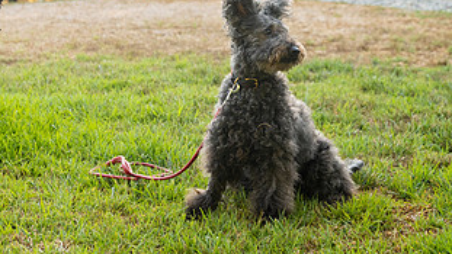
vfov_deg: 13.3
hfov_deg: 23.6
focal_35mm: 90
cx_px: 153
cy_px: 20
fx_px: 1079
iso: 800
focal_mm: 46
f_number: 4
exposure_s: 1/320
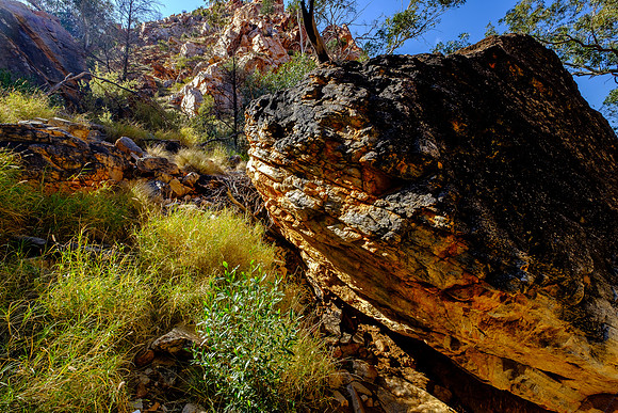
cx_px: 309
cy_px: 206
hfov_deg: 100.4
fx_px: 258
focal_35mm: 15
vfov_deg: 77.4
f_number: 5.6
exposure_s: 1/210
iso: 200
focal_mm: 10
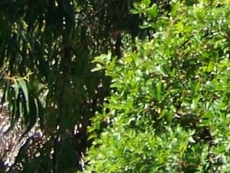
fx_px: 3608
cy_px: -231
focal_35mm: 543
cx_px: 395
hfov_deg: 3.6
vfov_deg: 2.7
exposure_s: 1/400
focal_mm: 13.2
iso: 66
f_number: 3.2
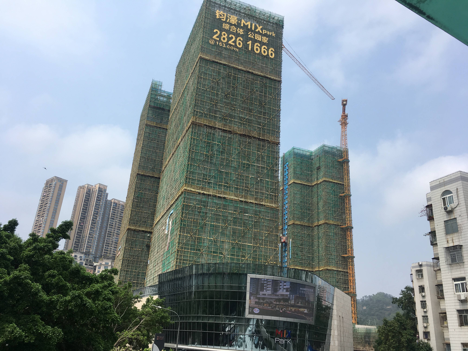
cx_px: 234
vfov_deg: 48.2
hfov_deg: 61.7
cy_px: 176
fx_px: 392
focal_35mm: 29
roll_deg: -4.3
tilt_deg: +22.7
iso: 25
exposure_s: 1/1748
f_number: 2.2
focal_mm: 4.15
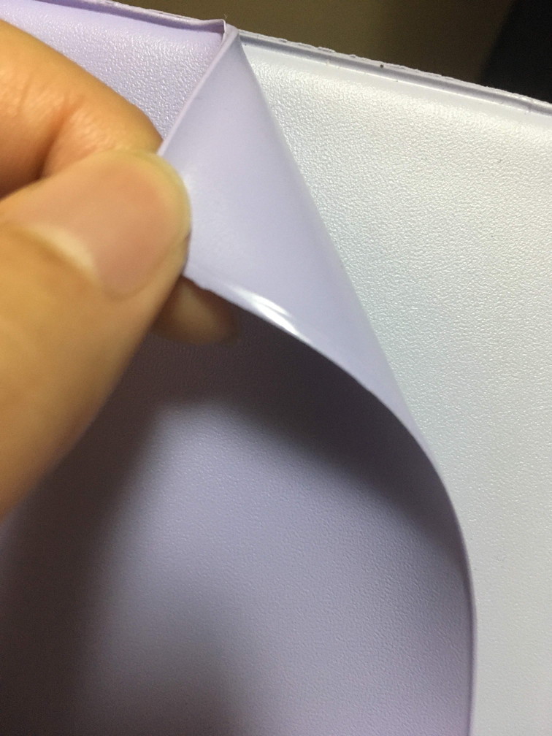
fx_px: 617
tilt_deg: -62.5
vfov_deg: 61.7
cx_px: 276
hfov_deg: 48.2
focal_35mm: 29
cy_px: 368
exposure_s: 1/17
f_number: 2.2
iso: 200
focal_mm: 4.15
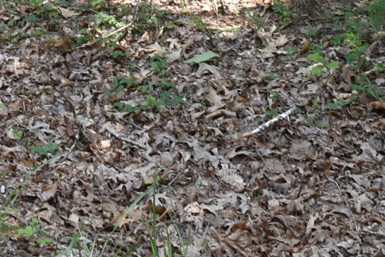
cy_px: -477
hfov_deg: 11.3
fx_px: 1861
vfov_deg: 7.1
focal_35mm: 174
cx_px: -200
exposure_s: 1/160
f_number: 6.3
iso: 400
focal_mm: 20
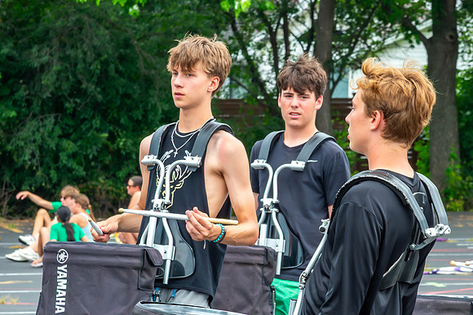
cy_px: 178
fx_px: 3429
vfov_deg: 5.3
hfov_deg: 7.9
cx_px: 365
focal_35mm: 261
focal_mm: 120
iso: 1250
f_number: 13
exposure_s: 1/200
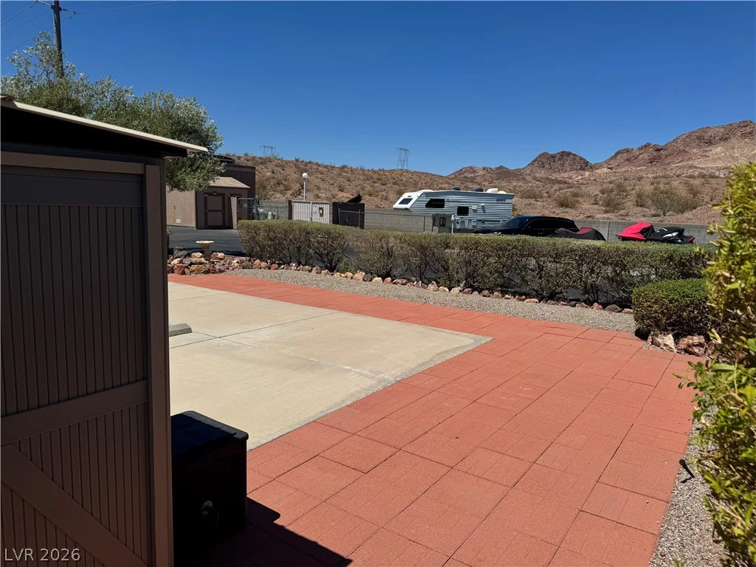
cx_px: 378
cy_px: 284
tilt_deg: -8.4
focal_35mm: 24
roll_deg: -2.2
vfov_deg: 56.8
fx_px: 524
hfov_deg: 71.6
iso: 80
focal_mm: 6.76
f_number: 1.78
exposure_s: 1/7937
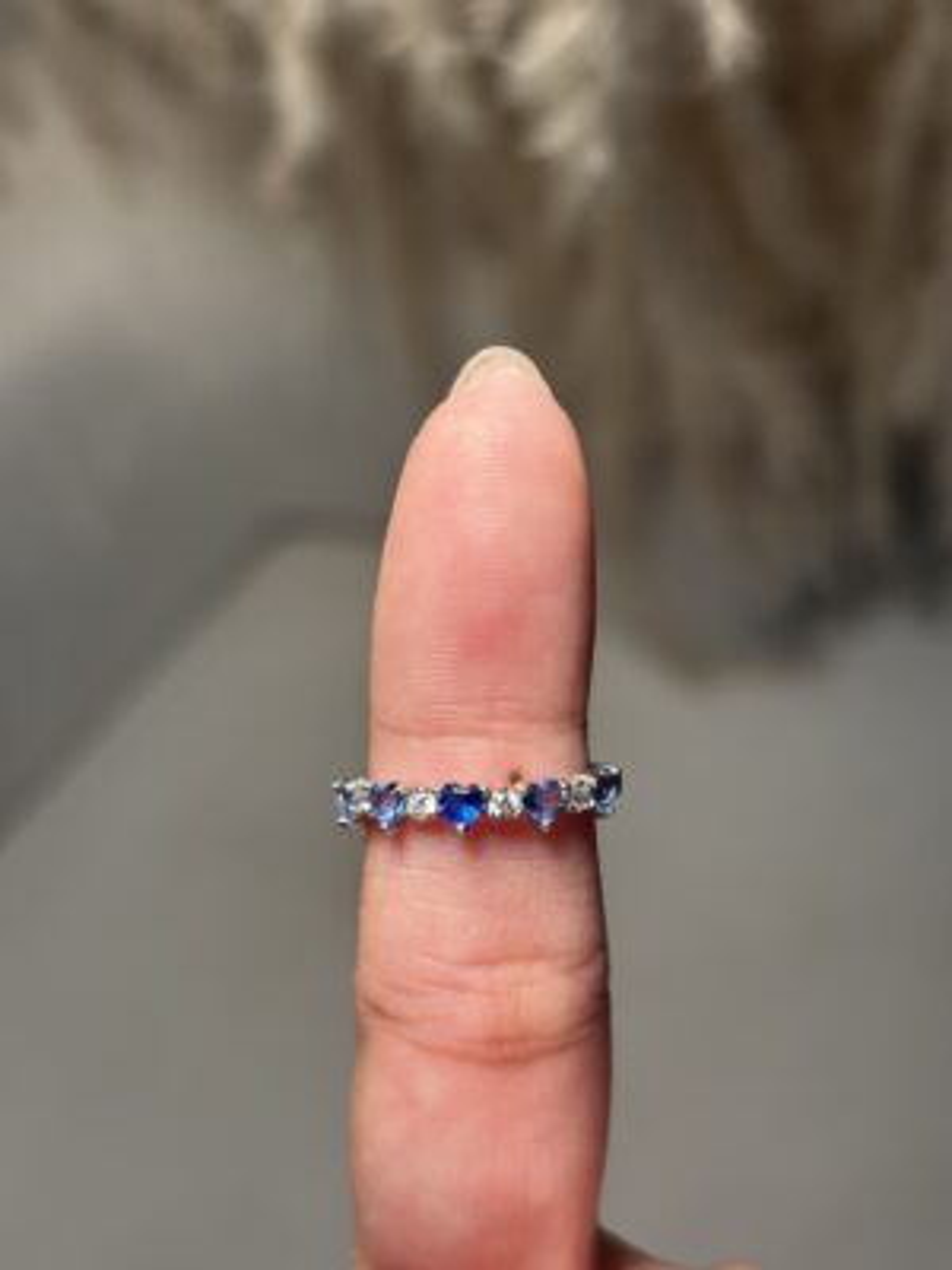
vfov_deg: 36.8
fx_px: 1907
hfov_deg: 28.0
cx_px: 476
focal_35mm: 52
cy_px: 635
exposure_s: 1/64
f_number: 1.6
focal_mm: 5.96
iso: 50
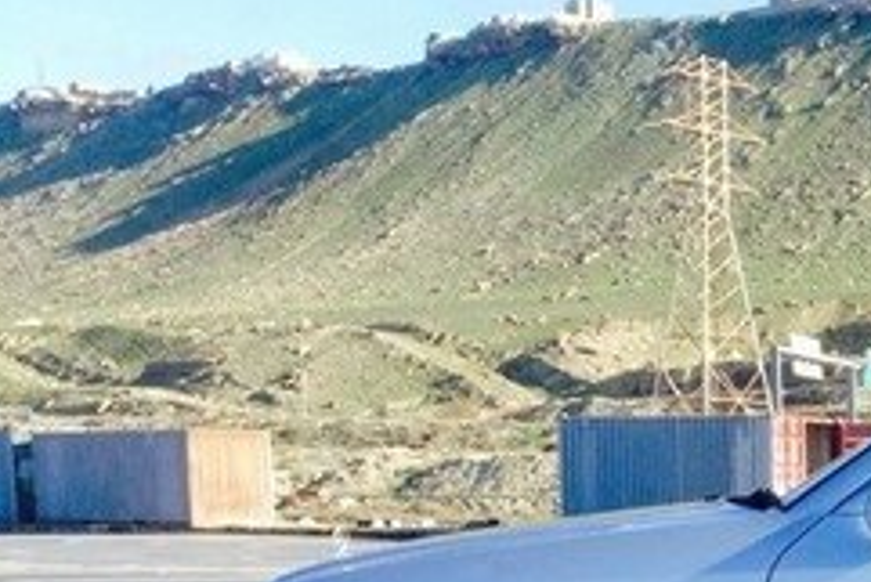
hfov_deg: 19.6
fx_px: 2276
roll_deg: -0.2
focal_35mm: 94
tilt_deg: -6.6
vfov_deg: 14.0
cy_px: 765
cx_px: 1189
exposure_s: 1/669
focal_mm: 4.12
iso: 50
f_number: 2.4
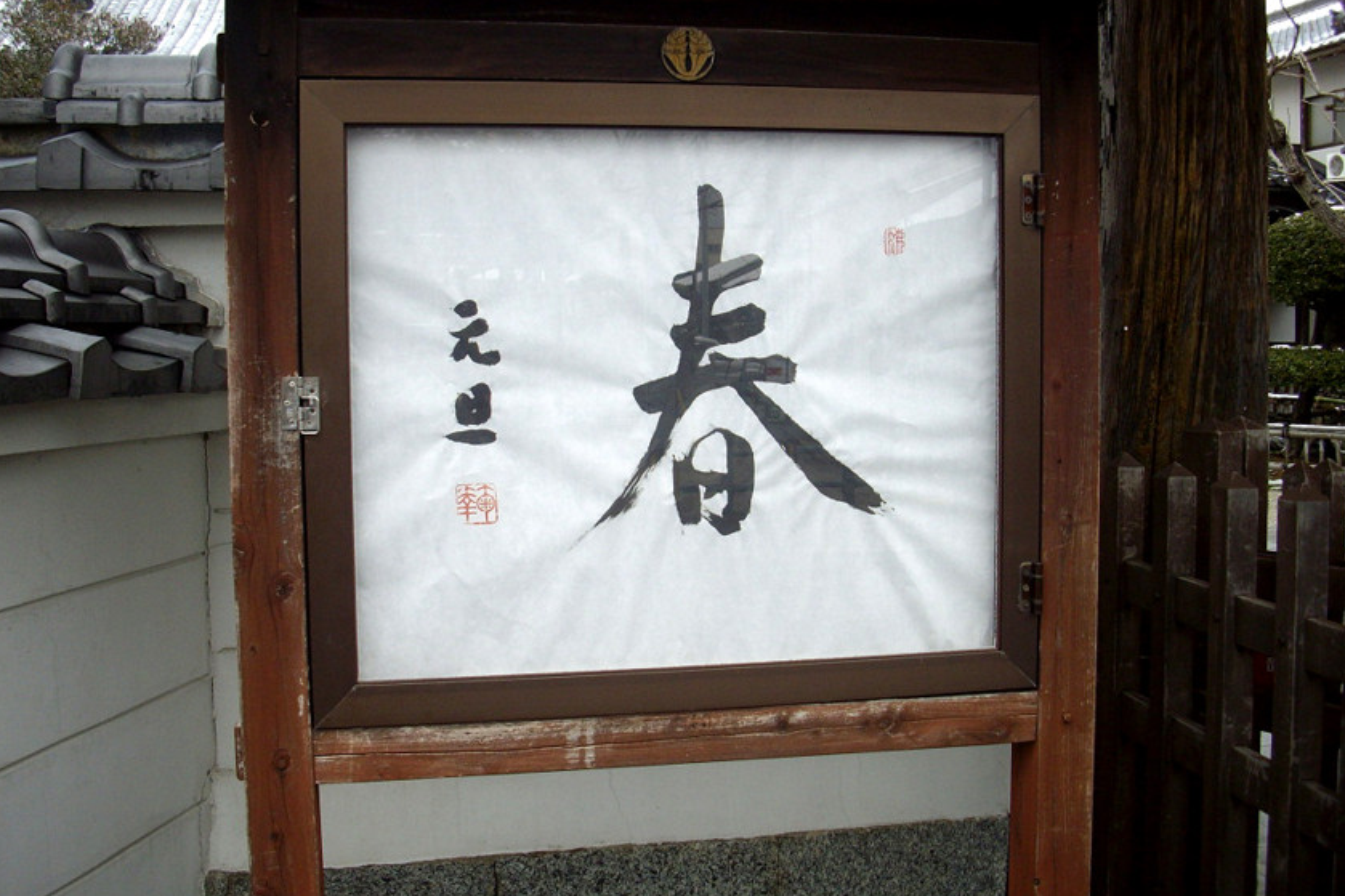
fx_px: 1457
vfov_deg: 34.2
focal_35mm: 39
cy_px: 401
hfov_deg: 49.6
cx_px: 675
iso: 80
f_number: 2.8
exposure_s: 1/160
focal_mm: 6.2
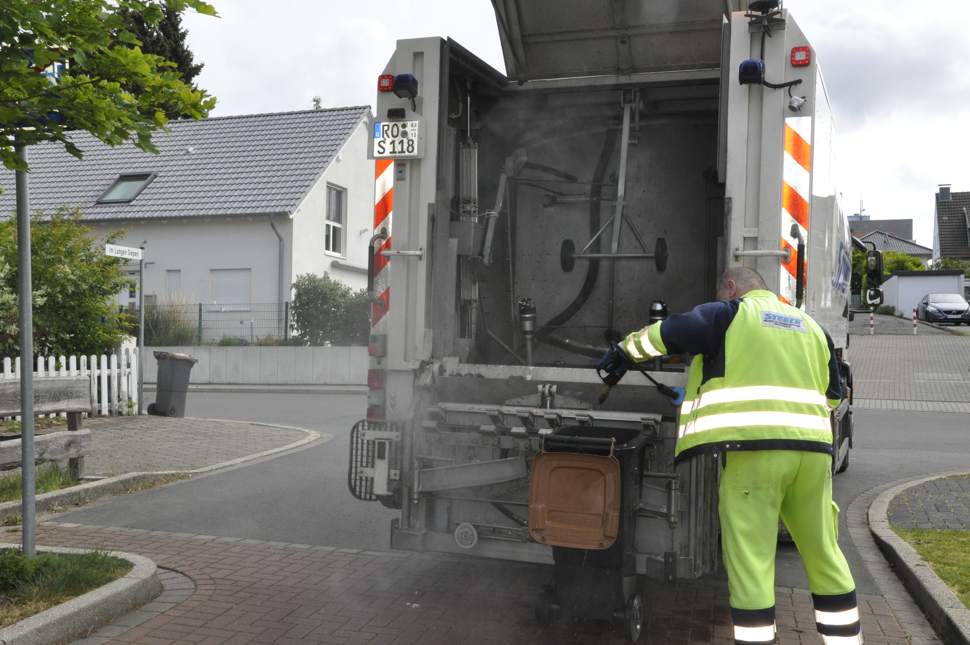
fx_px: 1050
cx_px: 485
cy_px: 322
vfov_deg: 34.1
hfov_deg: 49.6
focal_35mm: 39
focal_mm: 26
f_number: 20
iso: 800
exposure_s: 1/200
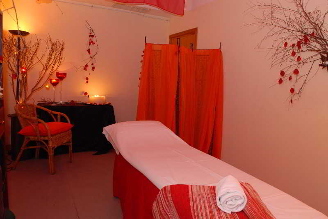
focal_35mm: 26
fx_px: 233
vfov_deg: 50.6
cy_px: 110
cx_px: 164
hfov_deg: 70.4
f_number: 6.3
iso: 320
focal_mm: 17
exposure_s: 1.6
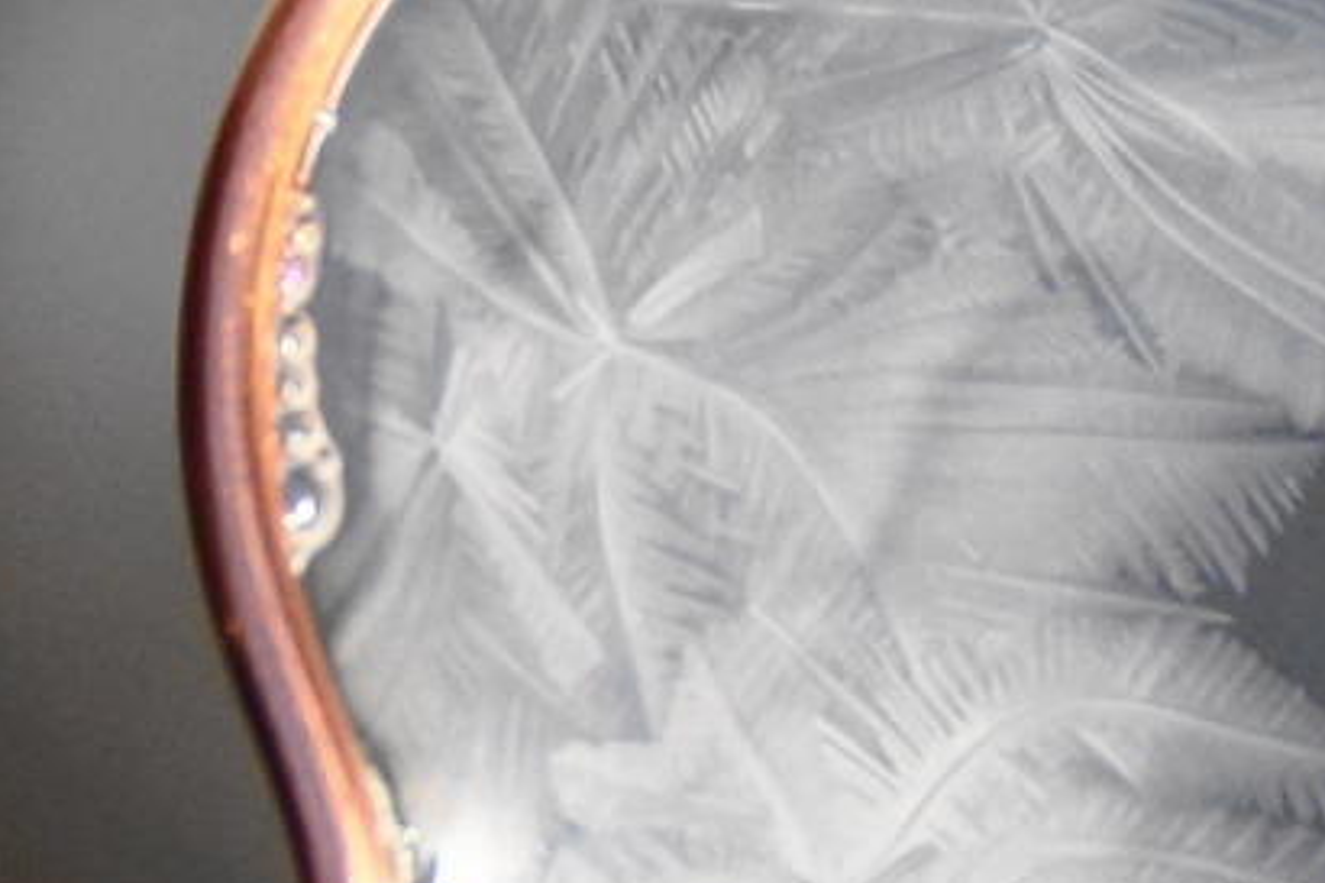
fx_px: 12104
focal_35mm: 329
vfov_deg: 4.2
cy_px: 453
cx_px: 1215
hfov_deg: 6.3
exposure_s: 1/160
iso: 320
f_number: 5.6
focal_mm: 90
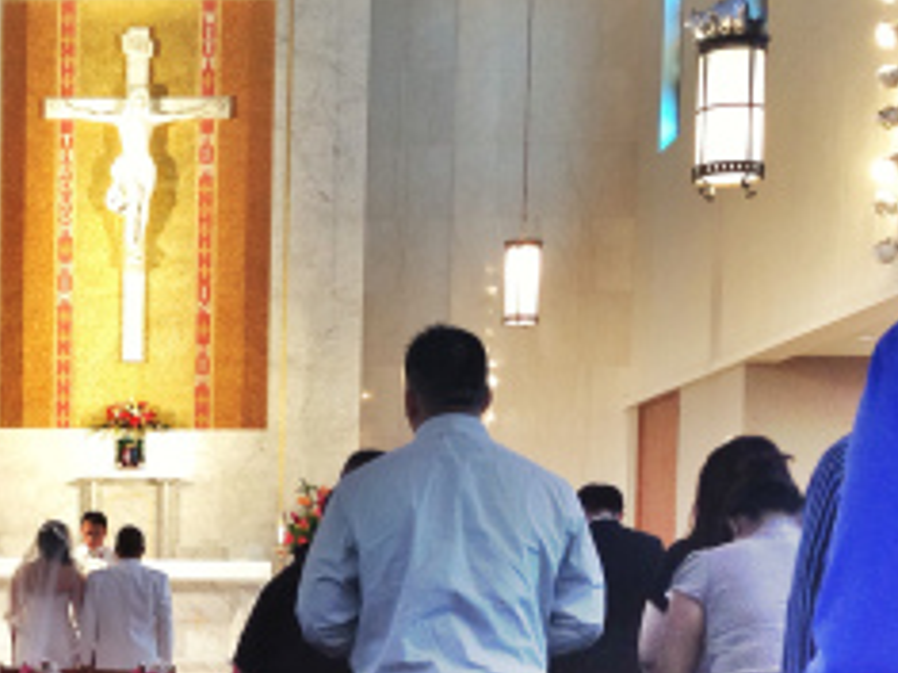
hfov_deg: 22.9
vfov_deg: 17.6
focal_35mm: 82
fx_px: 2126
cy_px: 673
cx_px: 11
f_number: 2.4
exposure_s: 1/20
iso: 100
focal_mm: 4.12
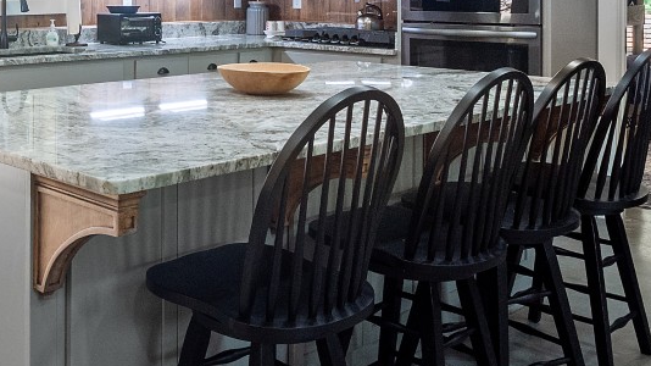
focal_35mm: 47
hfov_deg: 40.1
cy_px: -2
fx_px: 811
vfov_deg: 24.2
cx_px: 50
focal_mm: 8
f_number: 5.6
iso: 400
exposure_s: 1/30
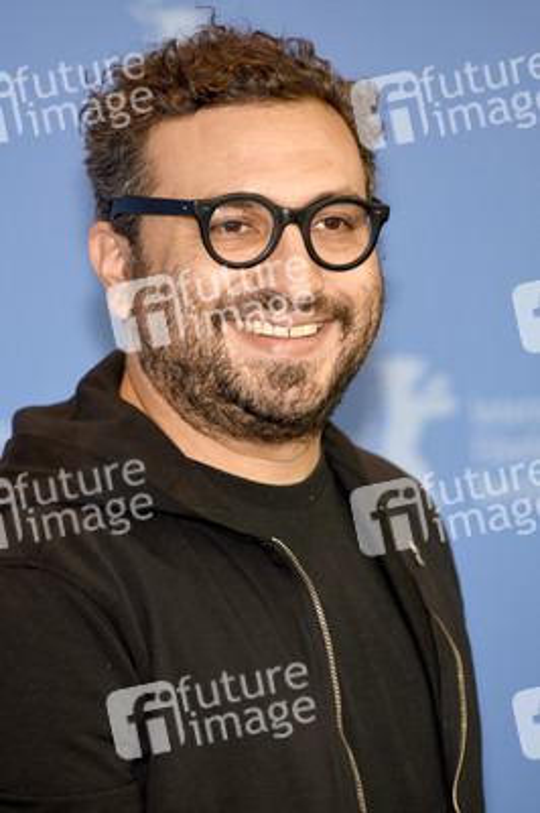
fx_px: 6761
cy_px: 406
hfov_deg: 4.6
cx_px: 270
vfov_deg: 6.9
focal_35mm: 300
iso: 640
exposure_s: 1/400
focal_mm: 200
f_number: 3.5
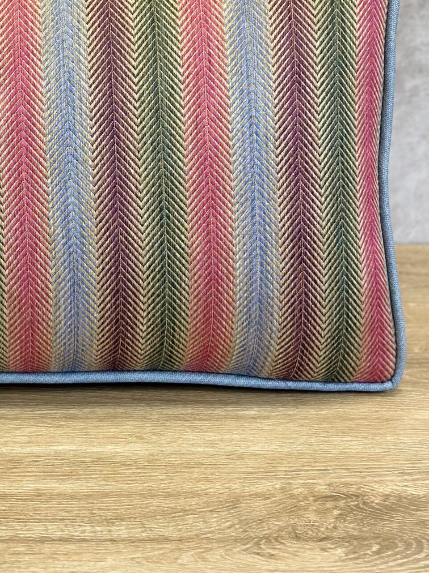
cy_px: 131
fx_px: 1586
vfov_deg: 20.3
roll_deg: +0.2
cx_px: 14
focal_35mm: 96
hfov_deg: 15.2
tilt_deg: -17.7
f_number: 1.78
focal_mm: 6.86
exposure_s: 1/168
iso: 125
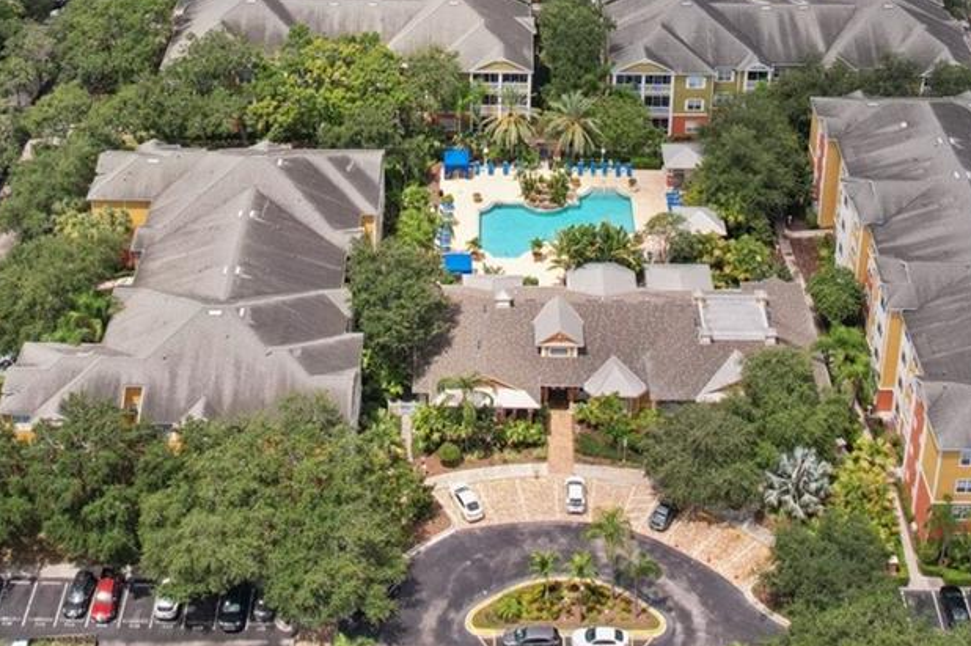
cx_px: 465
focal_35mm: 57
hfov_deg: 35.1
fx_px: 1536
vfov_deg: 22.3
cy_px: -86
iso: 400
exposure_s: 1/1600
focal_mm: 8.38
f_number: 2.8
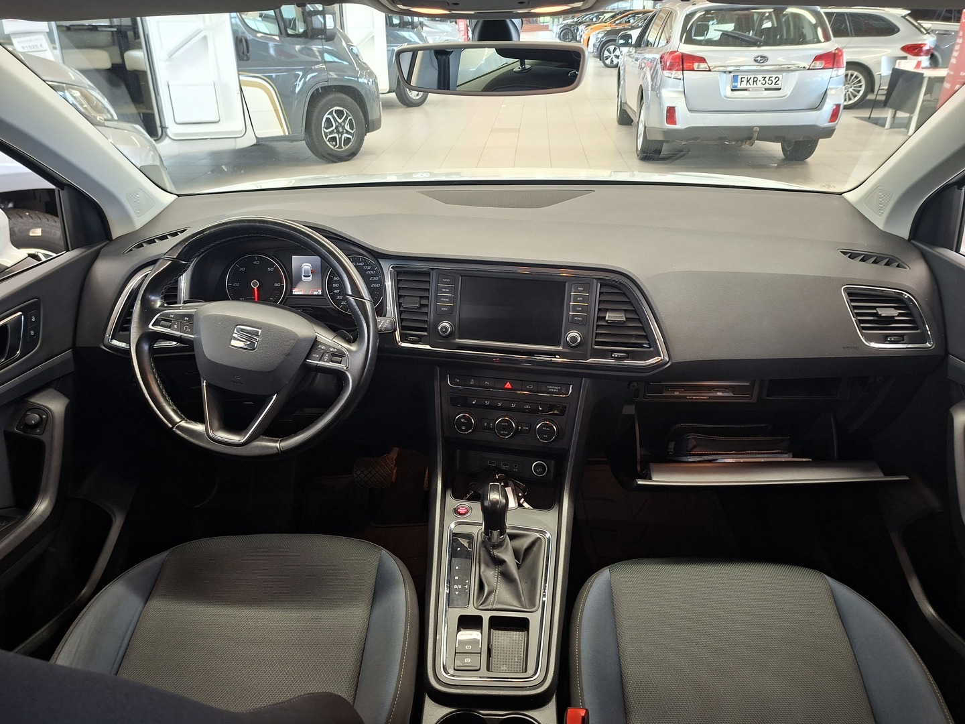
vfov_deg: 58.9
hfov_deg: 73.9
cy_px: 362
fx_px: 641
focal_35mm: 23
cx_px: 482
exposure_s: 1/33
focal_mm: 5.54
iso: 250
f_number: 1.8
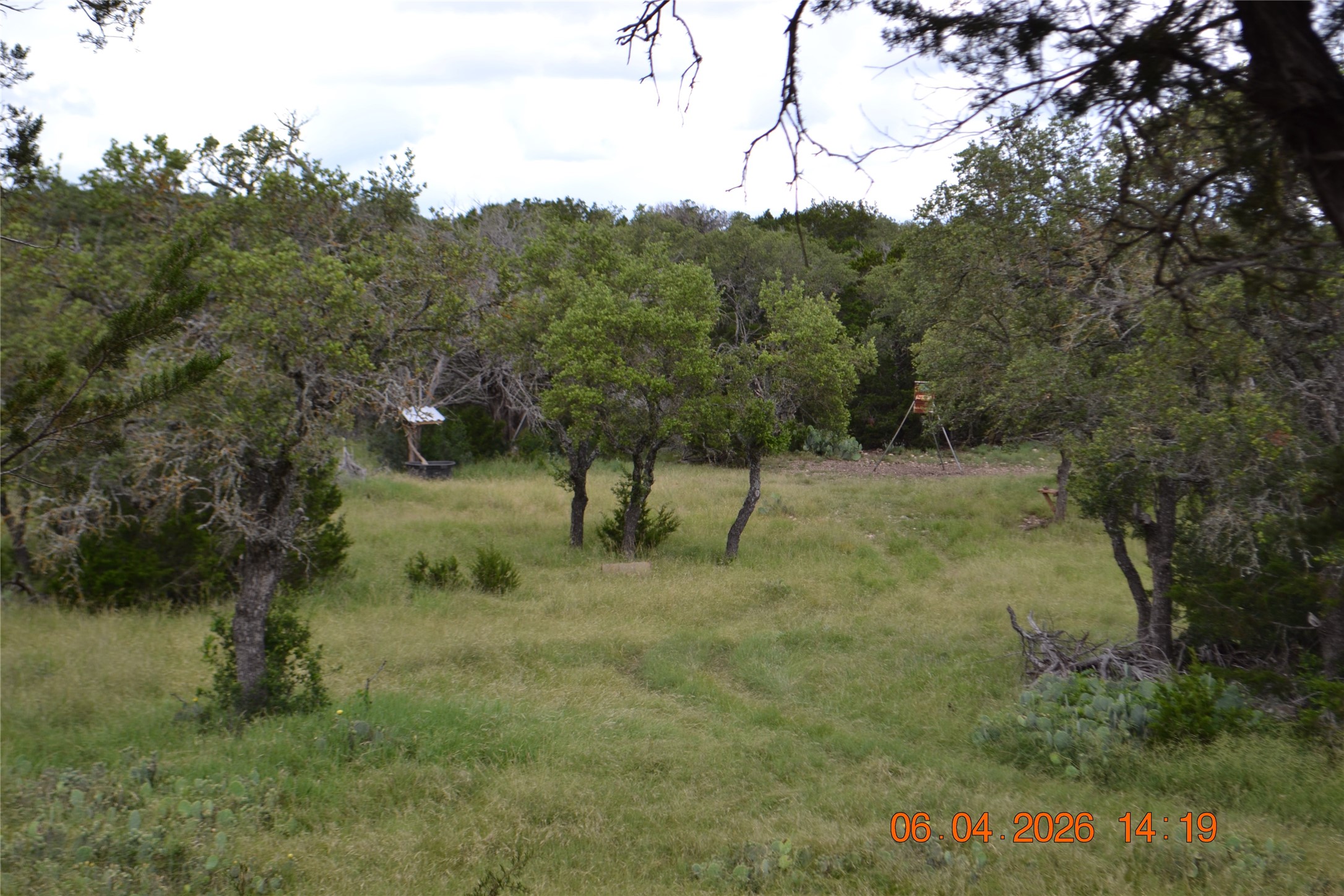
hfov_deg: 24.6
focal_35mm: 82
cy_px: 448
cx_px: 672
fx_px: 3080
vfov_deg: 16.6
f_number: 6.3
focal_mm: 55
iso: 100
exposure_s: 1/160
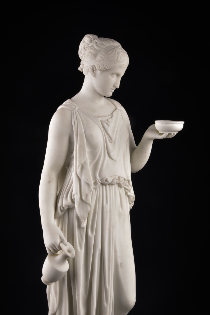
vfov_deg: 26.0
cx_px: 105
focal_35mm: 78
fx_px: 682
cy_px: 158
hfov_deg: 17.5
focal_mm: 78
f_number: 29
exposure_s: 1/125
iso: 400
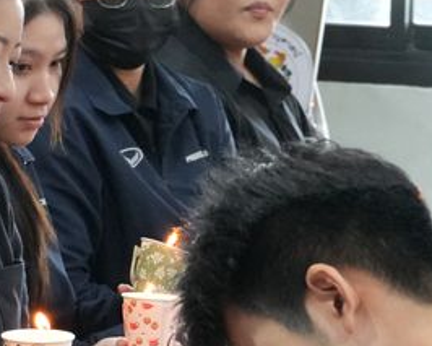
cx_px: 273
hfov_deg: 6.1
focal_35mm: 317
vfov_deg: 4.9
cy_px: 475
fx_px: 4055
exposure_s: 1/125
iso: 4000
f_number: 5.6
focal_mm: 60
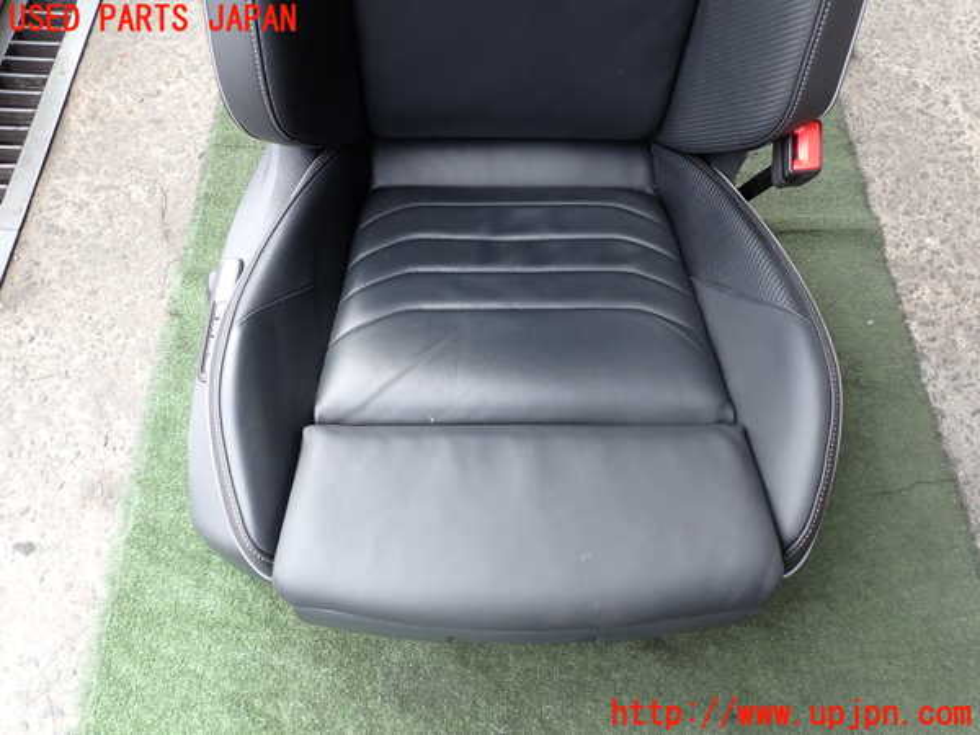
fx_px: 708
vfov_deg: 54.9
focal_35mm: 25
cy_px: 368
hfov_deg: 69.4
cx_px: 490
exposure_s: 1/80
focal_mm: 4.5
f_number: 2.8
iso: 100
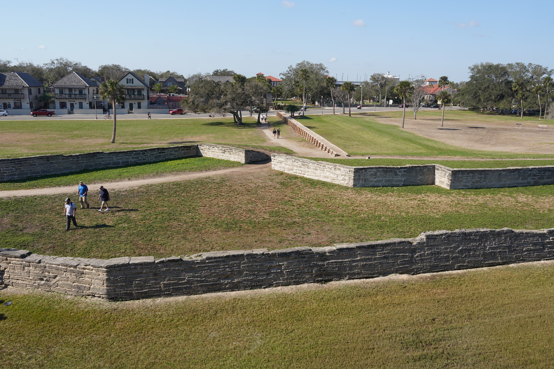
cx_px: 277
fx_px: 446
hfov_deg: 63.7
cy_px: 184
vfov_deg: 45.0
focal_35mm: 29
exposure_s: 1/100
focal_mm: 29
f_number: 13
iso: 100
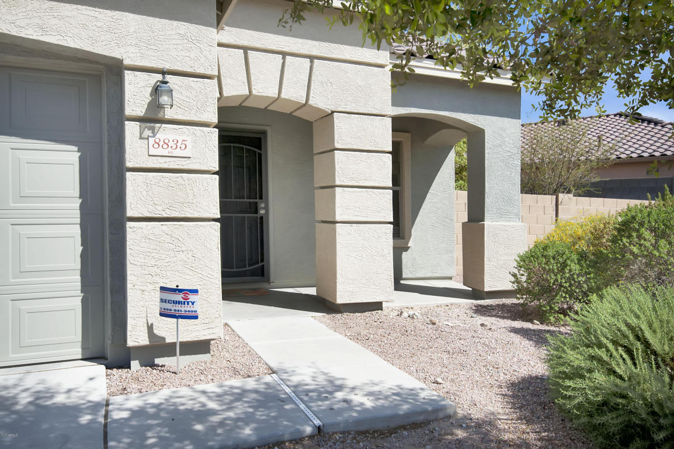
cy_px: 224
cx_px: 337
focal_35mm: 28
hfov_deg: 65.5
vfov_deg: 46.4
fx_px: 524
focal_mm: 28
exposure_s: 1/3200
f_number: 6.3
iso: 800
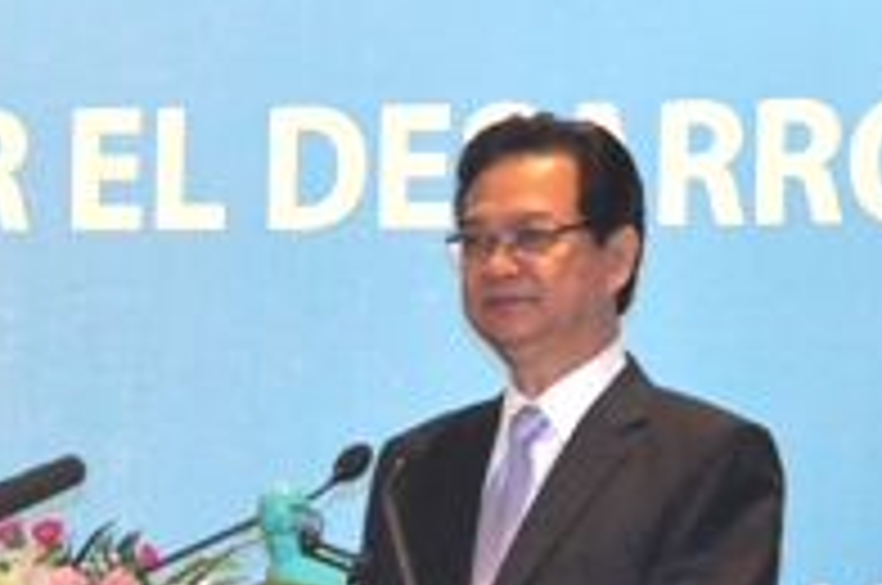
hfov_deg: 3.8
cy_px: 320
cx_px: 567
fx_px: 13324
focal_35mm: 545
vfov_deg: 2.5
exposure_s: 1/160
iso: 1600
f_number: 5.6
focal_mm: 105
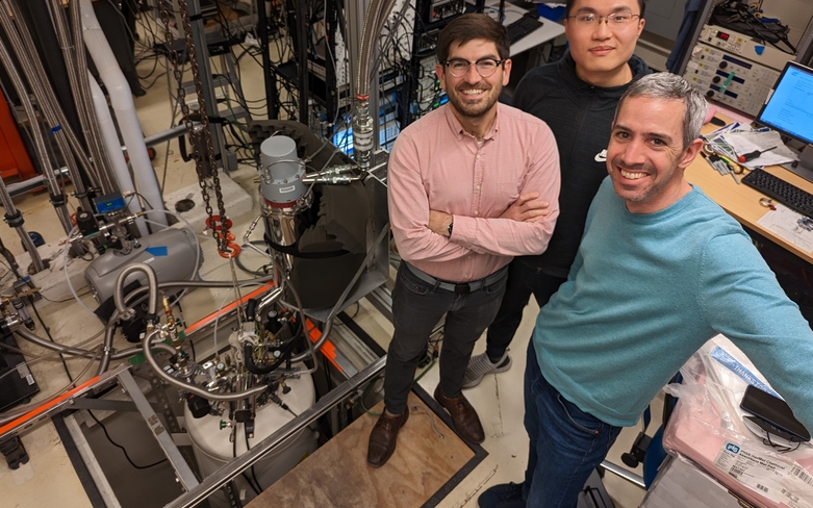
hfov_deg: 70.4
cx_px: 403
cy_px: 207
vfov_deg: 47.4
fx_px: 576
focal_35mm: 26
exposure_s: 1/30.5
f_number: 1.85
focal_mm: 6.81
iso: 60
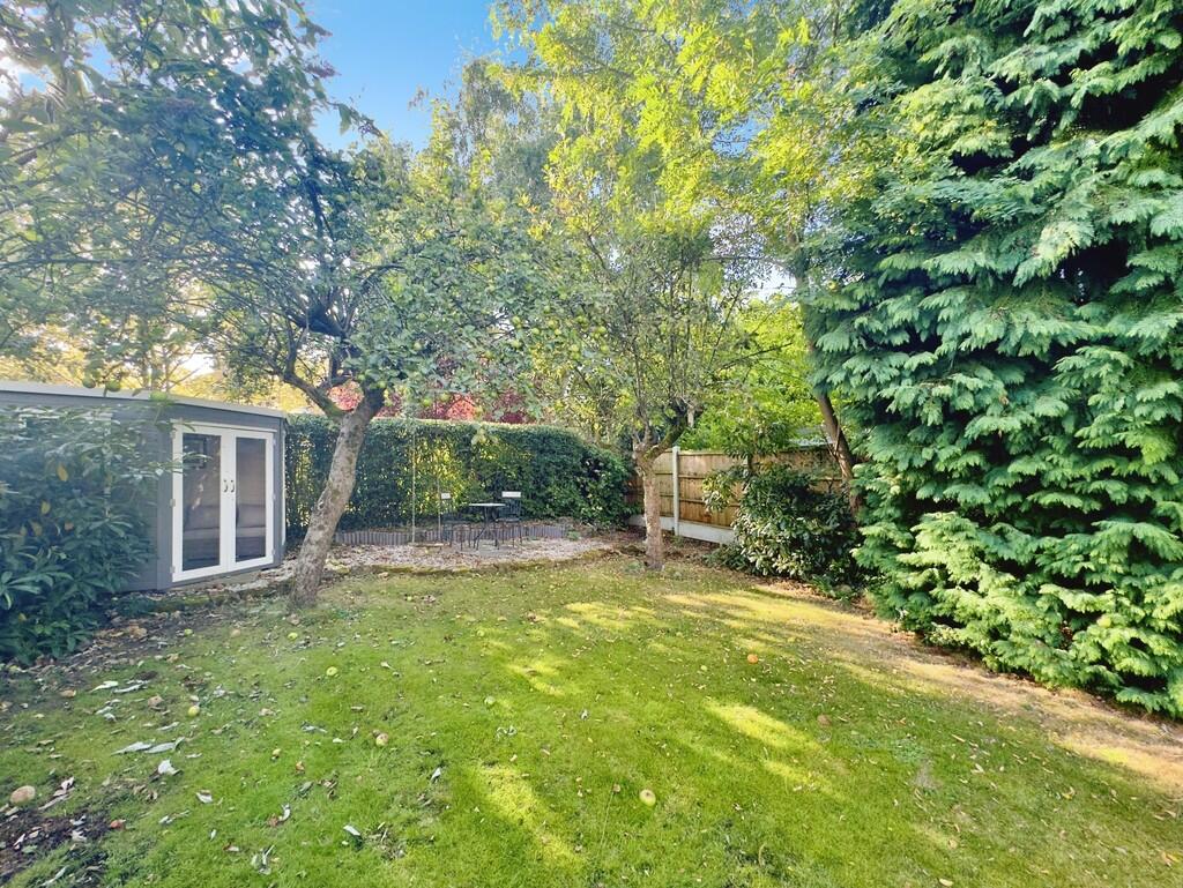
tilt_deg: +1.9
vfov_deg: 85.7
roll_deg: -0.1
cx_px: 592
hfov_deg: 102.0
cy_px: 444
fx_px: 479
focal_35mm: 14
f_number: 2.2
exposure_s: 1/99
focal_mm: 2.22
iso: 125
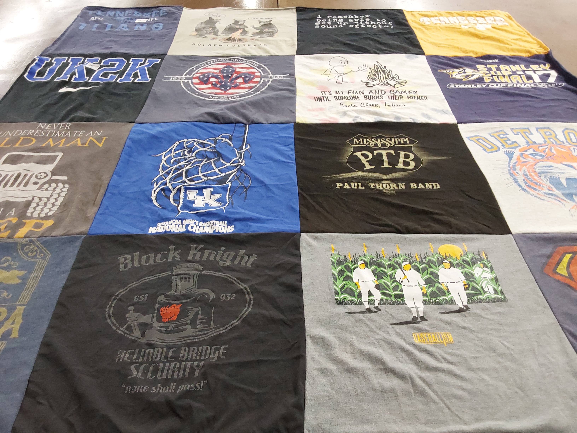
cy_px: 216
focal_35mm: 28
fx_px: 467
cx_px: 288
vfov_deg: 49.7
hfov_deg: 63.4
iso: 160
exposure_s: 1/50
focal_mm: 2.91
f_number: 1.9
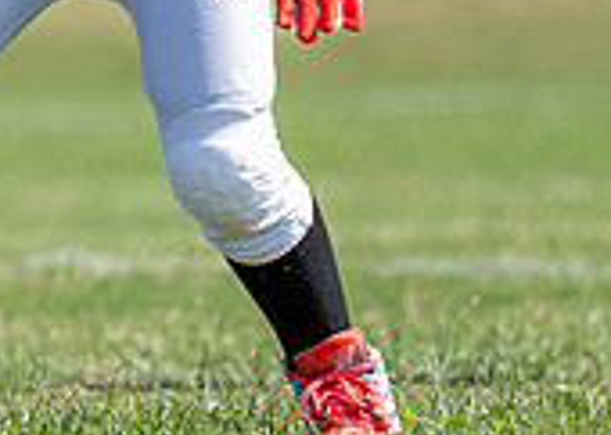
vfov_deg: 0.9
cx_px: -1075
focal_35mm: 1668
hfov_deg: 1.2
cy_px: -253
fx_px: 28910
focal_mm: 200
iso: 160
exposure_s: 1/2500
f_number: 2.8
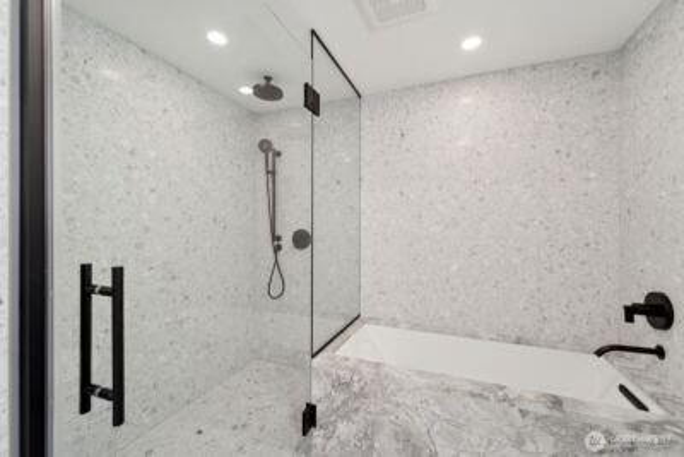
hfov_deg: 104.2
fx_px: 266
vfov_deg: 81.3
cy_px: 228
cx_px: 342
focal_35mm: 14
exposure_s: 1/3
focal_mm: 14
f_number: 8
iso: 200
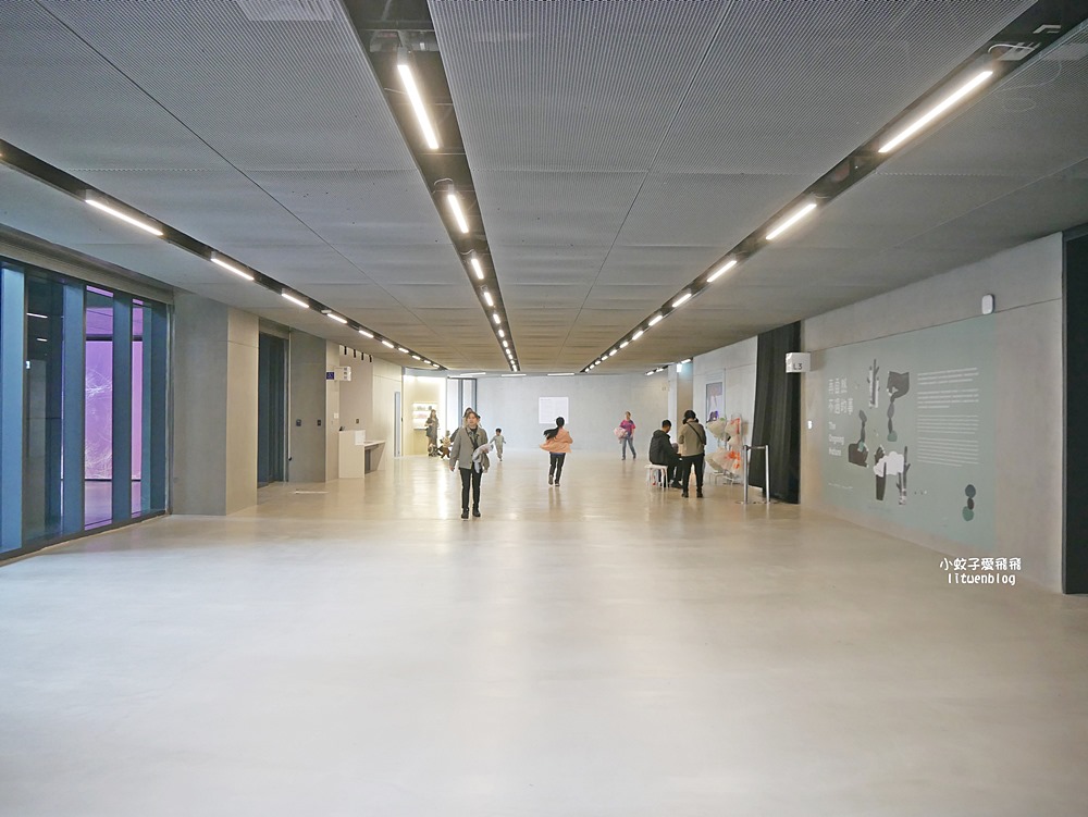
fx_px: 880
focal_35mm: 28
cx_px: 544
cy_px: 408
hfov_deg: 63.4
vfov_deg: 49.8
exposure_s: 1/60
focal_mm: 14
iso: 1000
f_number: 3.5
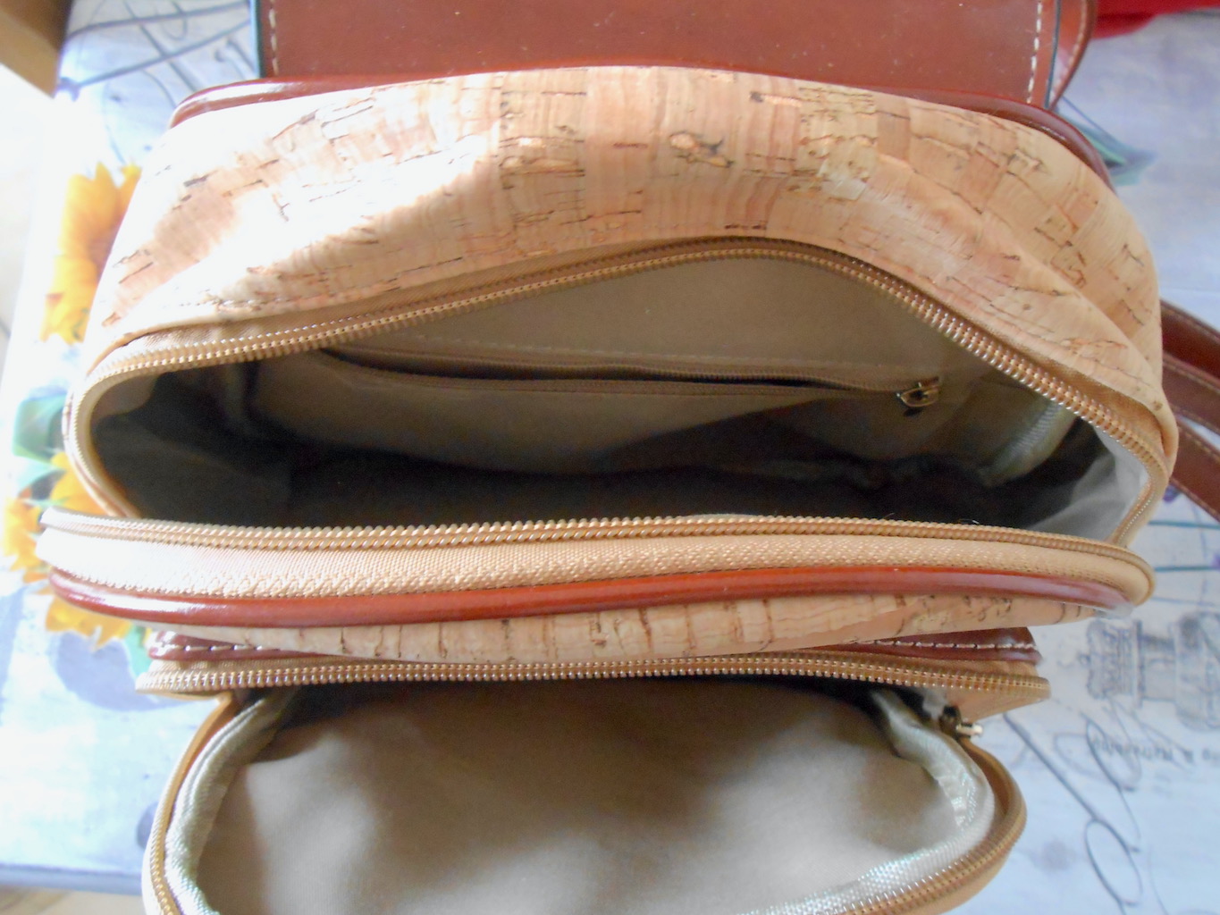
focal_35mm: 30
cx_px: 610
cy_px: 458
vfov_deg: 46.8
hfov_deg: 60.0
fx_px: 1057
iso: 800
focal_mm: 5.3
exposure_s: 1/8
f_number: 3.8
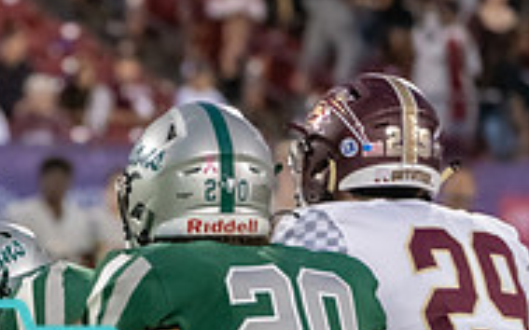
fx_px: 11472
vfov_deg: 1.6
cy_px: 381
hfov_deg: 2.6
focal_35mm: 796
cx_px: -48
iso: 8000
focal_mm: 235
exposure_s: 1/800
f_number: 5.6
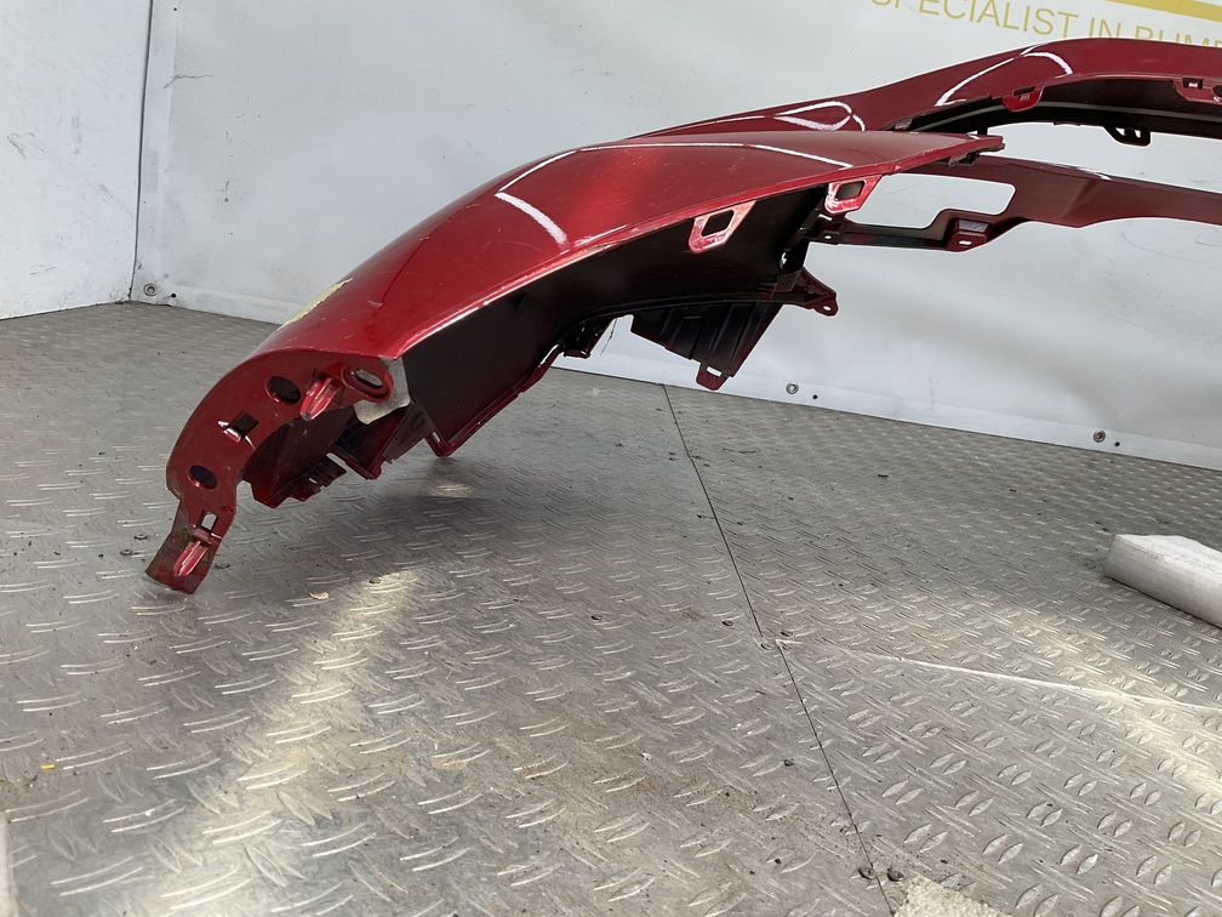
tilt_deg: -14.3
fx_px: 1024
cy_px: 458
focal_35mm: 29
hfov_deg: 61.7
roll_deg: -10.4
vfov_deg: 48.2
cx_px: 611
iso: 16
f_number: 1.8
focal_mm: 3
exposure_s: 1/210
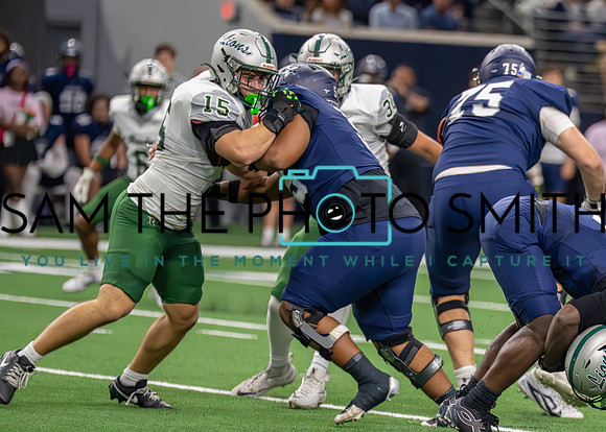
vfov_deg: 3.7
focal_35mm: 386
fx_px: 6640
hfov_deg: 5.2
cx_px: 596
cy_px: 381
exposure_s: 1/2000
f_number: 2.8
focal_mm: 200
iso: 6400
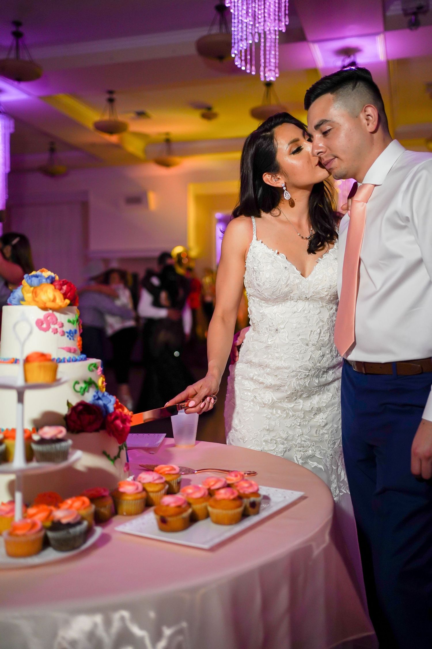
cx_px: 216
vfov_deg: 54.4
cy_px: 324
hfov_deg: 37.9
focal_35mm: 35
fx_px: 630
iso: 1250
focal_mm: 35
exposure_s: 1/200
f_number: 1.8
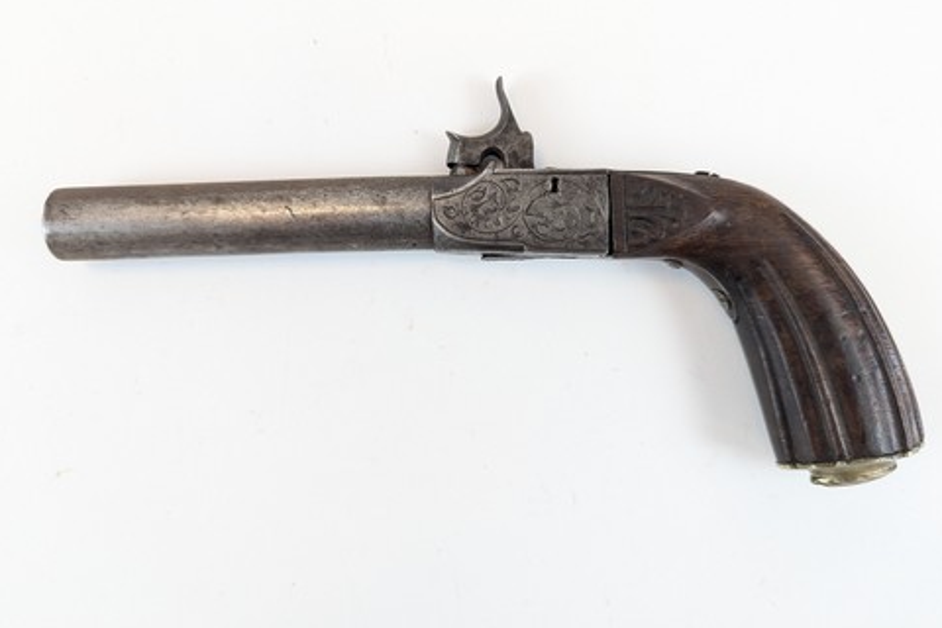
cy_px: 261
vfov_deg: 49.3
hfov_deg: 69.4
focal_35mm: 26
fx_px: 680
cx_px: 485
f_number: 1.85
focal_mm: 6.81
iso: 110
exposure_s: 1/100
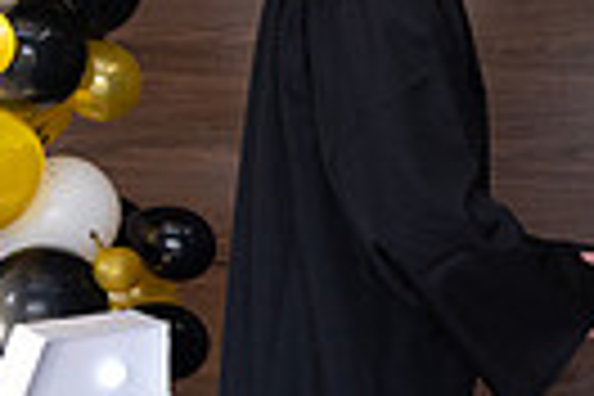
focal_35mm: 123
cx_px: 652
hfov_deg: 16.2
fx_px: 2029
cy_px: 133
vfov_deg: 11.1
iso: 2000
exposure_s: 1/200
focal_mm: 28
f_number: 4
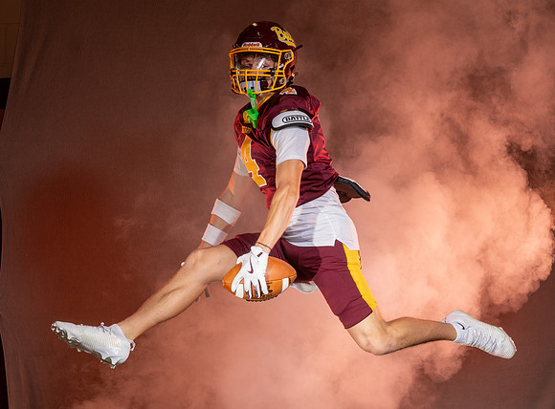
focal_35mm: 137
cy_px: 251
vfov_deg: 10.7
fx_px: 2187
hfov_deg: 14.5
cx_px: 253
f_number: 5.6
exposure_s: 1/160
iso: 80
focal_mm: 81
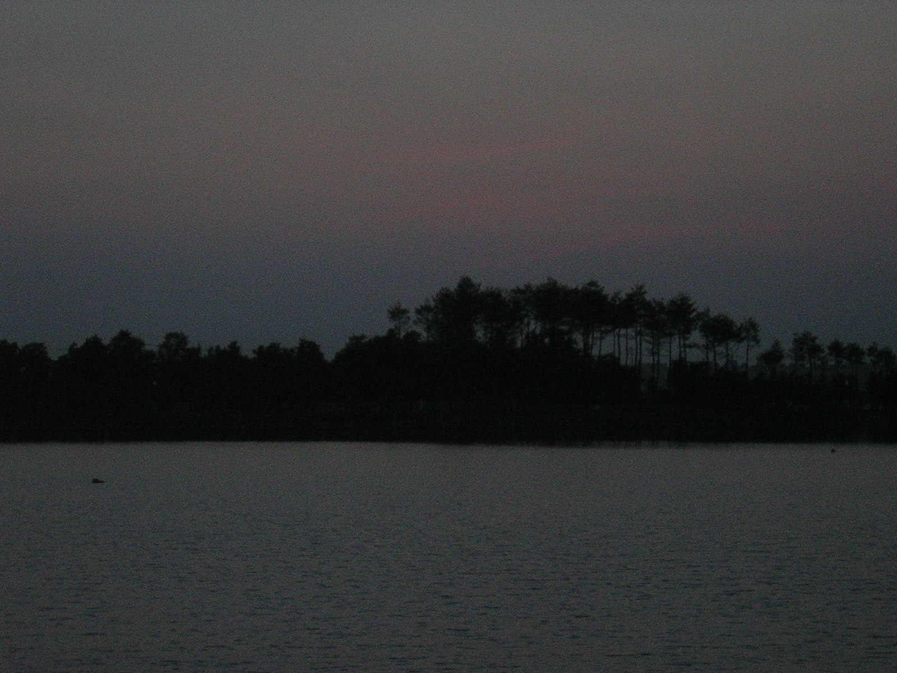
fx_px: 2799
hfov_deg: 18.2
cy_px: 336
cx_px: 448
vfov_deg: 13.7
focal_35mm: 108
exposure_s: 1/60.1
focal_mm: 14.1
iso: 400
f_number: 4.7
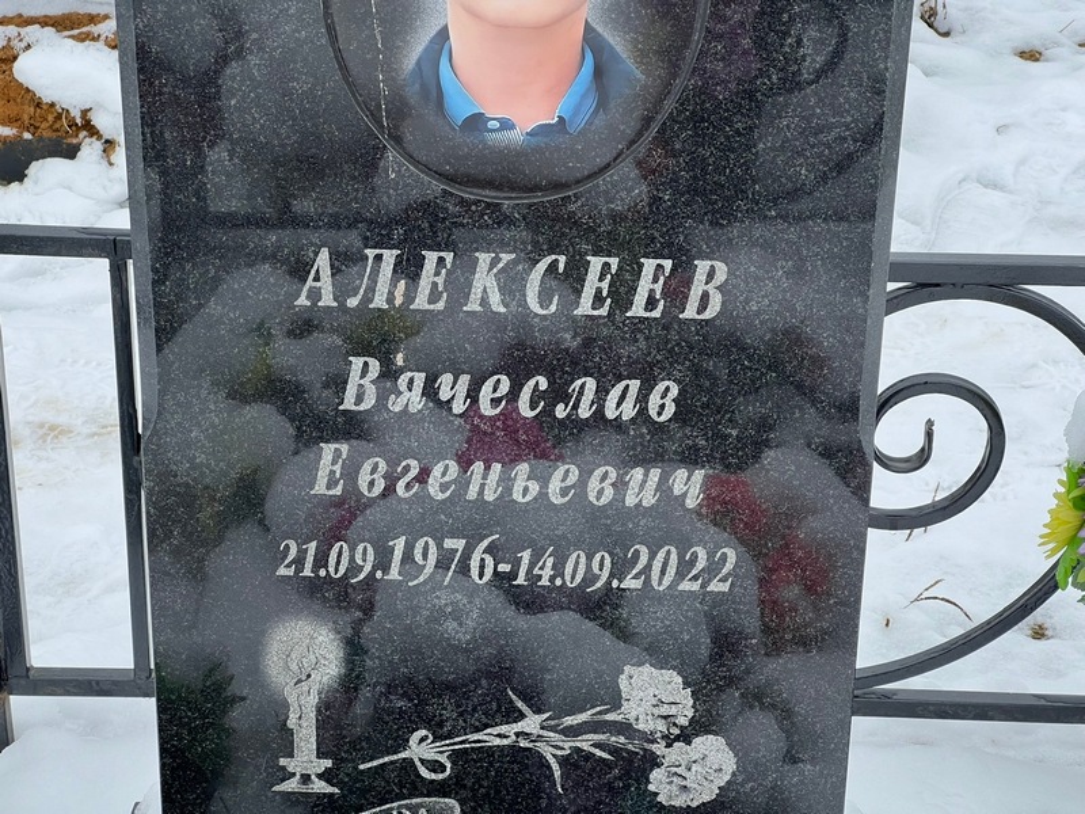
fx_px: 2413
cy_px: 407
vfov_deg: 19.1
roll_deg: -1.8
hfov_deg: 25.3
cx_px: 542
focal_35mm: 77
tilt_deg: -30.2
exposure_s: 1/99
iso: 64
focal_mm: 9
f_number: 2.8
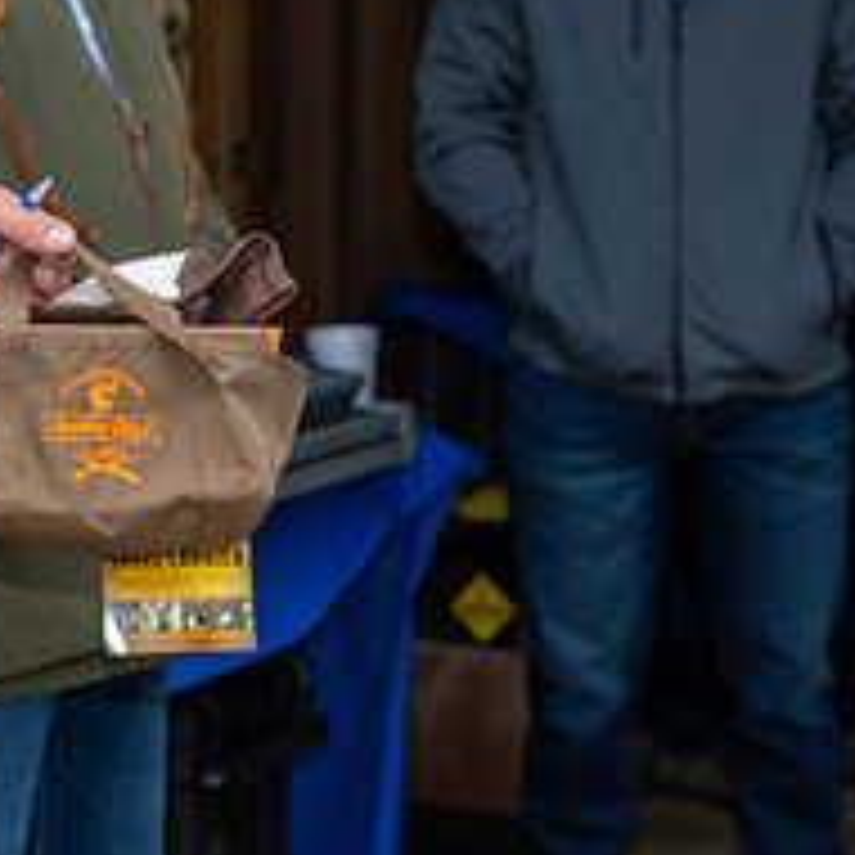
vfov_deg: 10.8
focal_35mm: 161
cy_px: 104
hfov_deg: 10.6
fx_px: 4499
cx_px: -274
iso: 400
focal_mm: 62
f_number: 5.6
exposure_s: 1/80
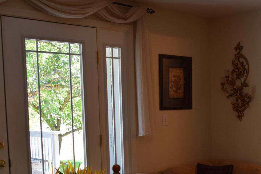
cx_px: 225
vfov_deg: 25.2
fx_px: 384
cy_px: 134
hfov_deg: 35.7
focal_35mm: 53
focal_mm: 20
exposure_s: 1/80
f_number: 4.5
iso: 400
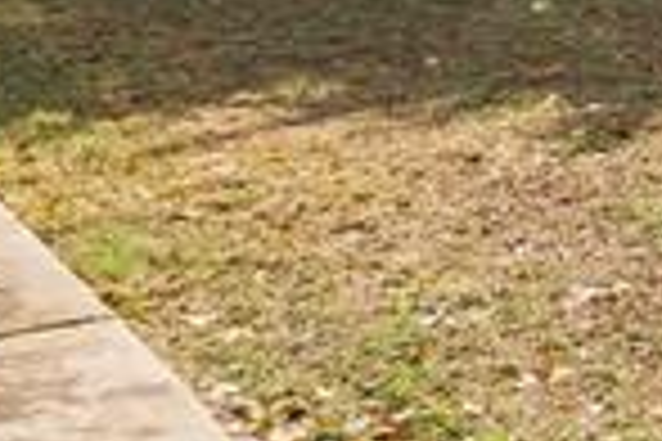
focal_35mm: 111
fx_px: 2041
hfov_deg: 12.2
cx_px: 1804
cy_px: -351
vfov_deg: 11.5
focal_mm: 16
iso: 200
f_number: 8
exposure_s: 1/1600
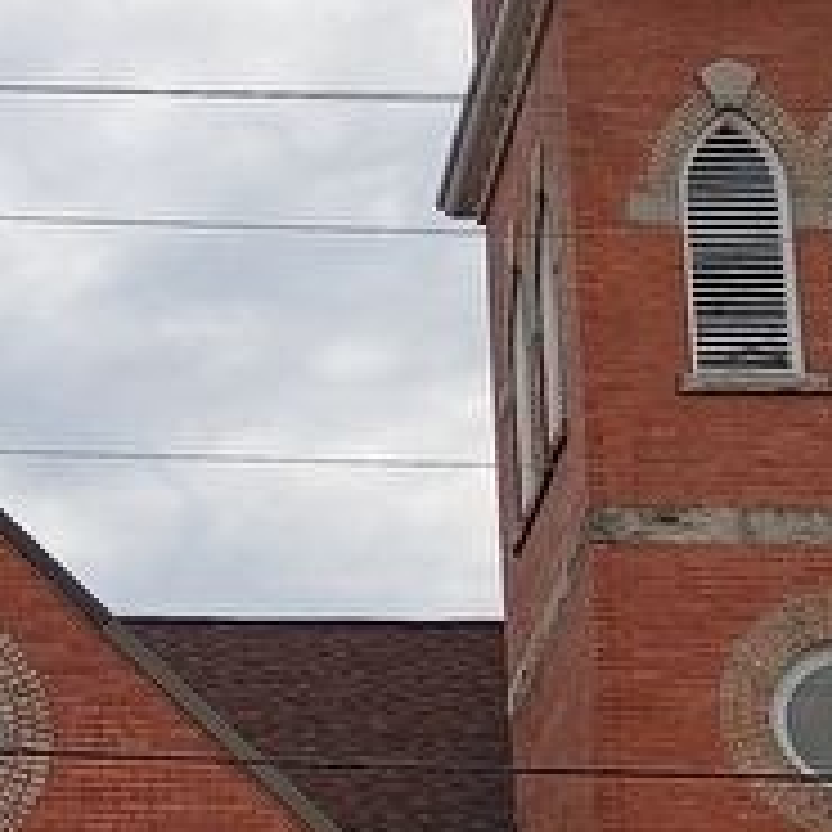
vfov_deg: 15.4
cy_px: 832
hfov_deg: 15.5
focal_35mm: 111
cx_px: 63
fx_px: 3018
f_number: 1.8
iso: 105
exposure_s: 1/1508
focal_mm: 4.27
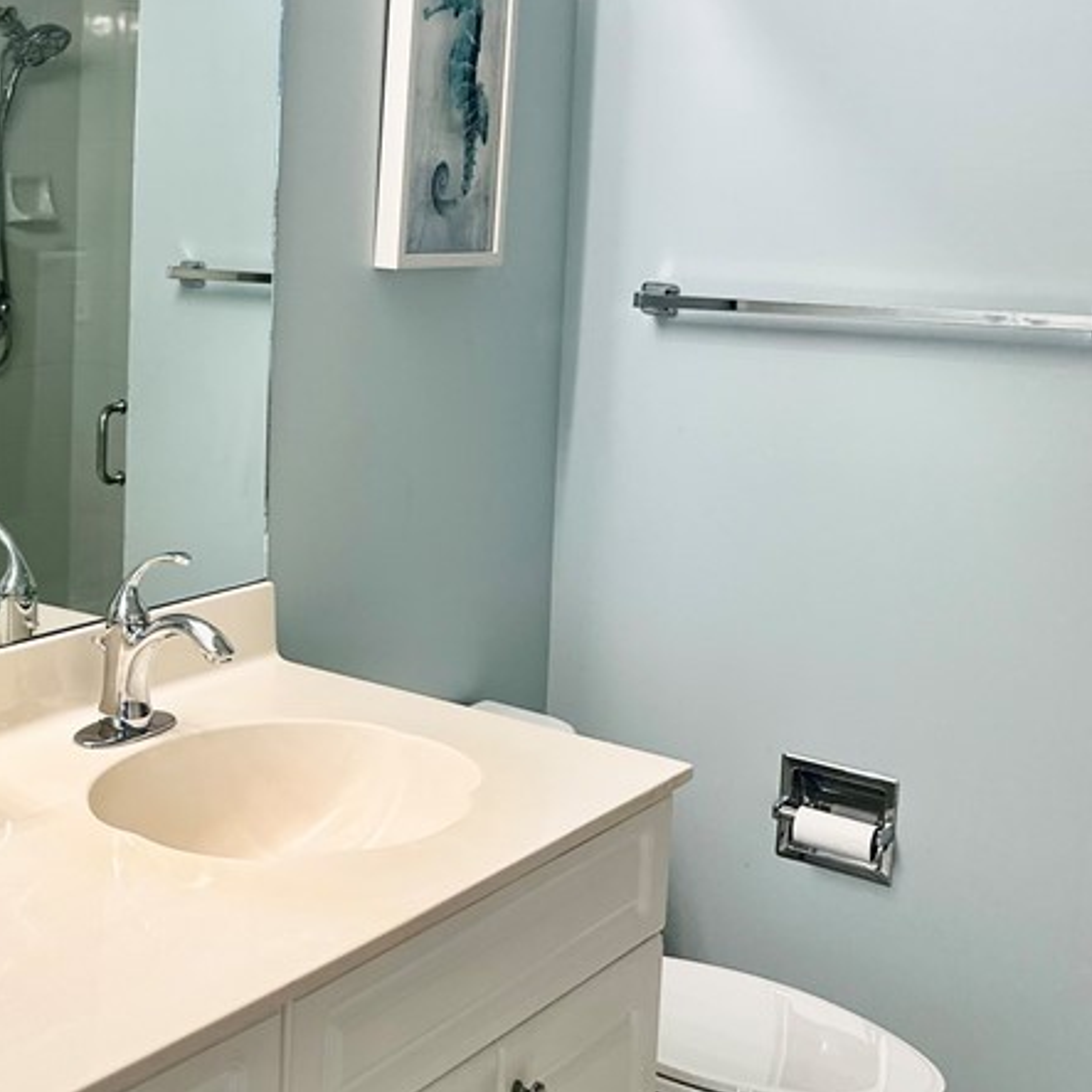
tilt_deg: -5.4
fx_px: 1749
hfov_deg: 30.7
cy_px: 306
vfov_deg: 34.1
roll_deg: -1.4
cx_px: -131
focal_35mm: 49
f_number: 1.78
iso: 160
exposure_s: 1/120
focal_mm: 6.86
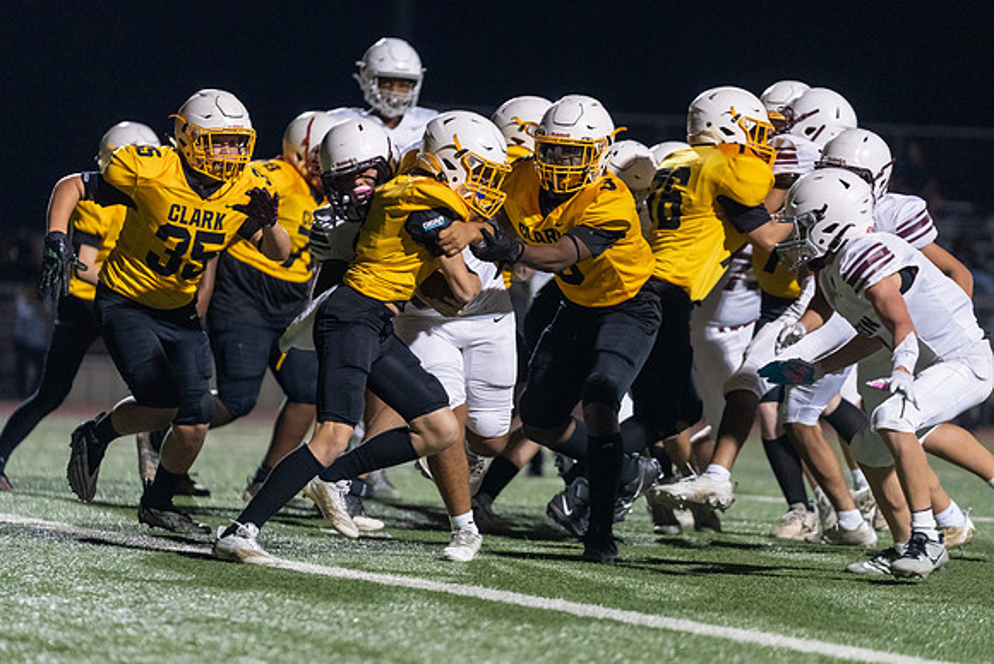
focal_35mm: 200
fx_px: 5523
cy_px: 332
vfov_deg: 6.9
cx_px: 497
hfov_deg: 10.3
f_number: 3.2
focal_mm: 200
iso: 6400
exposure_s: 1/1000
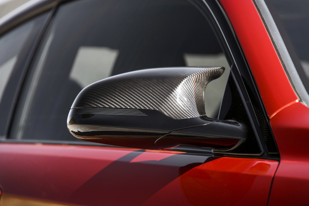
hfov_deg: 10.3
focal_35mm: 200
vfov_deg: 6.9
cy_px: 103
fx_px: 1717
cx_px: 154
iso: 160
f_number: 7.1
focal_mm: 200
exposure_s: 1/80
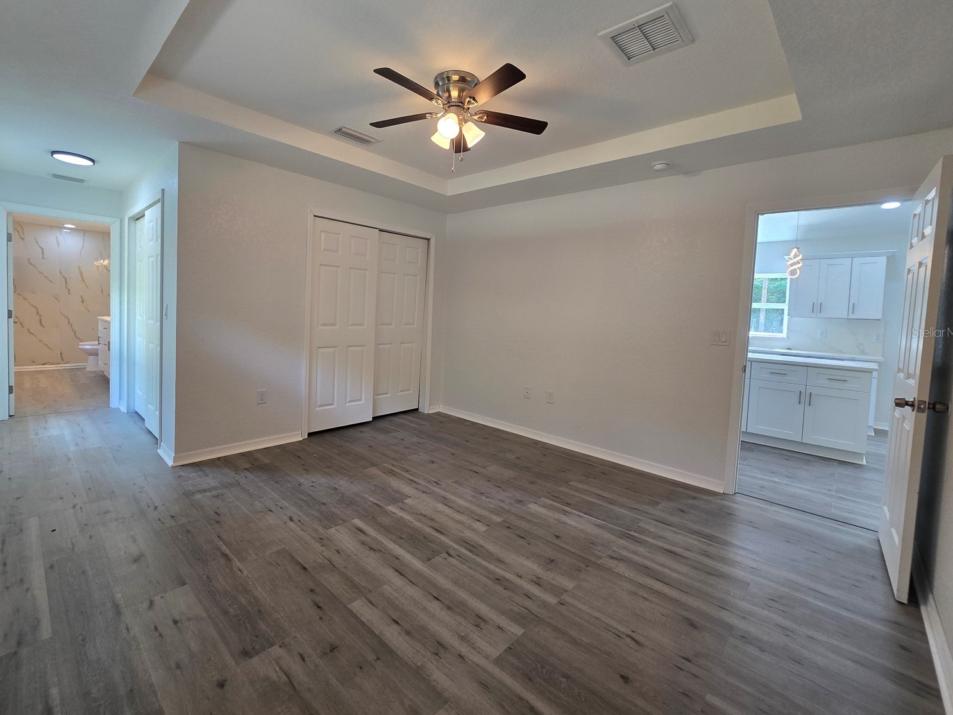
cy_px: 332
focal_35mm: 14
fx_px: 385
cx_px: 459
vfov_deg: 85.5
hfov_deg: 102.0
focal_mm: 2.2
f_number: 2.2
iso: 64
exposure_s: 1/60
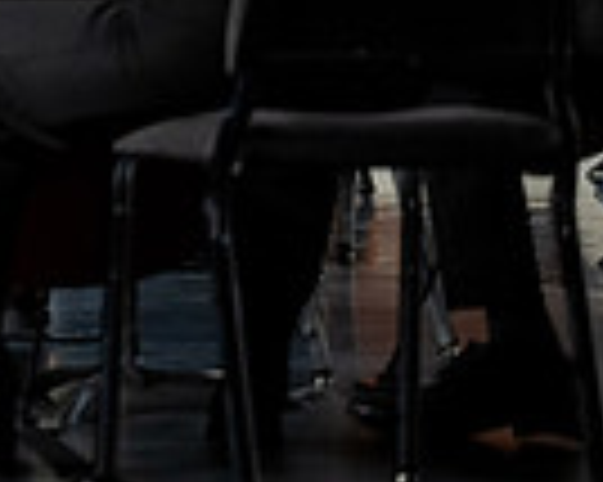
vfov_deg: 2.7
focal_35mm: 570
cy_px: -372
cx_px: -531
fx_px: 10165
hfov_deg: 3.4
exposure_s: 1/400
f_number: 2.8
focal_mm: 140
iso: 1250
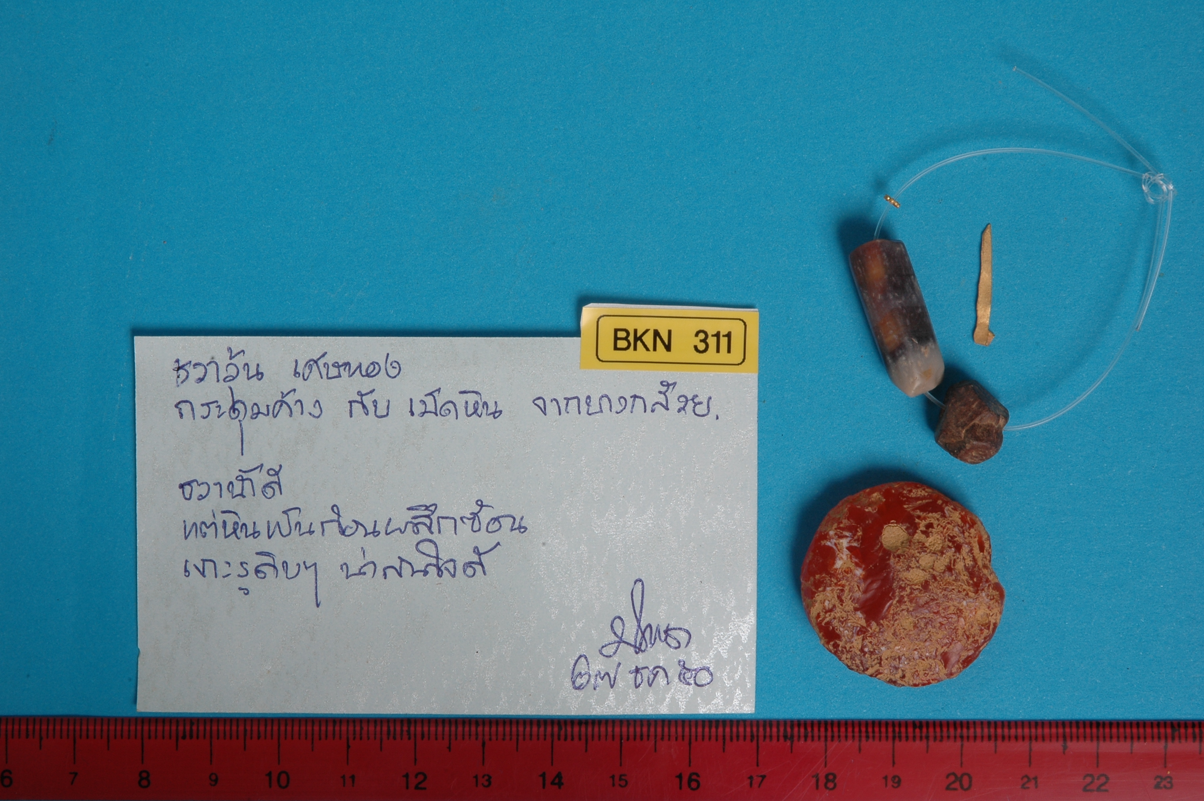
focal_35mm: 105
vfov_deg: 13.0
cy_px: 400
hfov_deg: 19.5
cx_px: 602
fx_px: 3509
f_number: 29
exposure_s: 1/10
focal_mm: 70
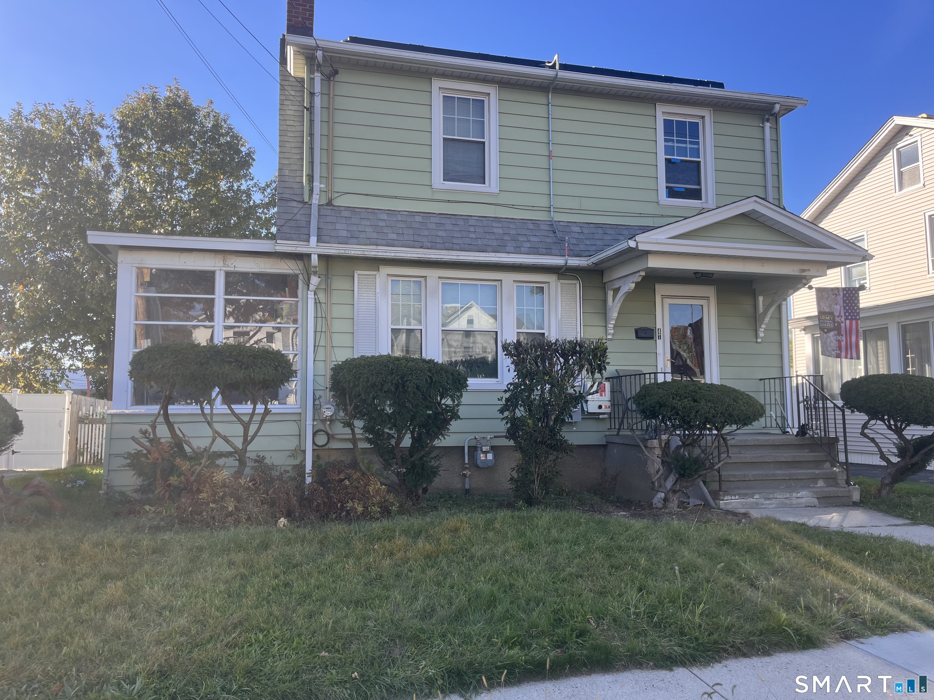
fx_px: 702
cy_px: 350
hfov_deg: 67.3
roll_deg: +0.2
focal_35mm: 26
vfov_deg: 53.1
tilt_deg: +4.8
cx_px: 467
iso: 50
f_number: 1.6
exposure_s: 1/804
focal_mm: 5.1
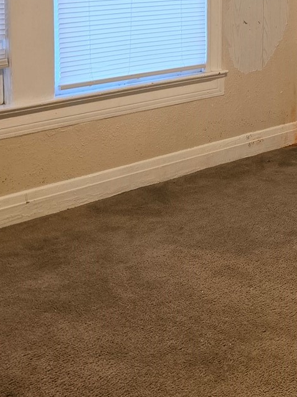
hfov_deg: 18.3
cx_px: 400
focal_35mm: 74
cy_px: 50
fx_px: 847
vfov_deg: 25.6
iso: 125
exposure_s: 1/120
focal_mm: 6.5
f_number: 1.4
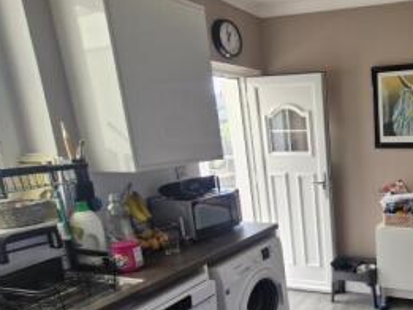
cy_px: 208
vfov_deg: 47.4
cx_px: 388
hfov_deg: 52.3
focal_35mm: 29
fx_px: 346
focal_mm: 1.74
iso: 50
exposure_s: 1/100
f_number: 2.2
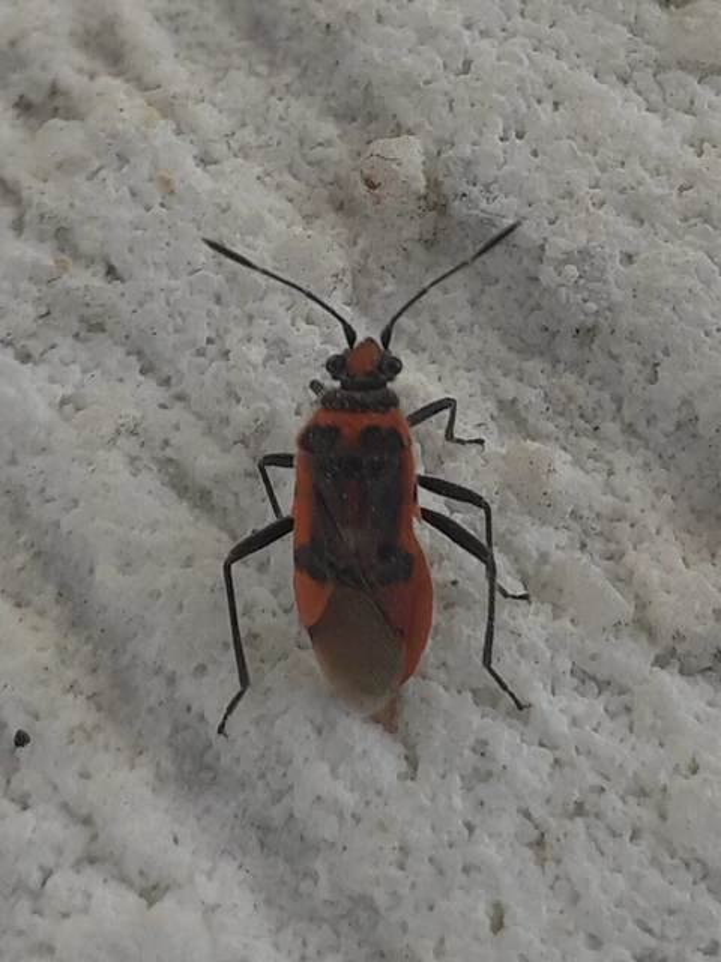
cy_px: 481
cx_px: 360
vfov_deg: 65.3
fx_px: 750
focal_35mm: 27
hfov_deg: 51.4
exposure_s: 1/417
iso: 40
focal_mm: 3.6
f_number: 1.9
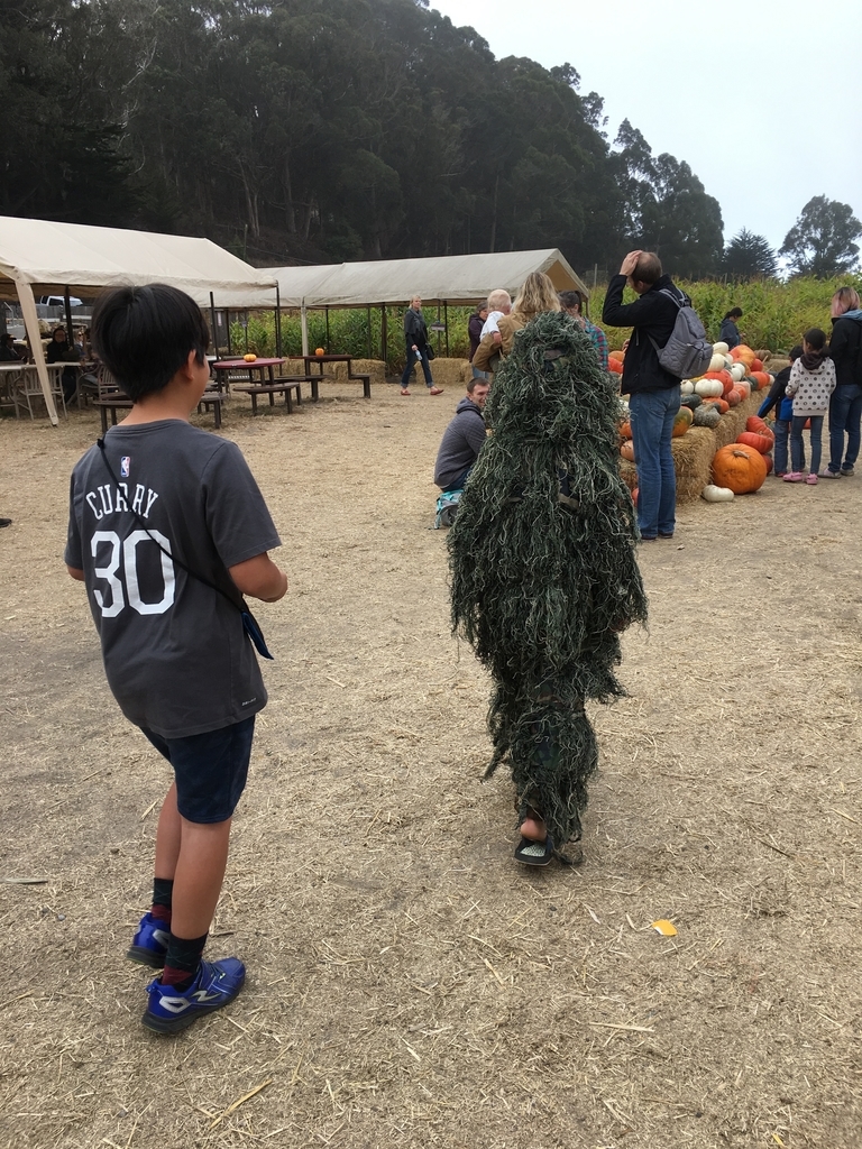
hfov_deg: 48.2
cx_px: 431
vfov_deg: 61.7
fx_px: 963
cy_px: 574
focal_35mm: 29
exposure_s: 1/530
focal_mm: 4.15
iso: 25
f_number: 2.2
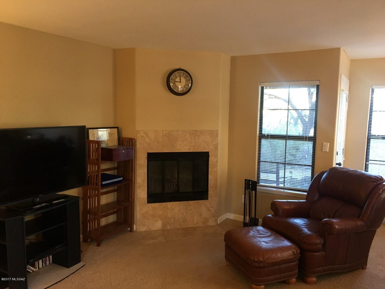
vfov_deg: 48.2
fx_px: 323
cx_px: 192
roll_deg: -0.3
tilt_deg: -5.4
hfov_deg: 61.7
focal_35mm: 29
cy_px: 144
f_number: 2.2
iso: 200
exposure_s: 1/24
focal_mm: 4.15
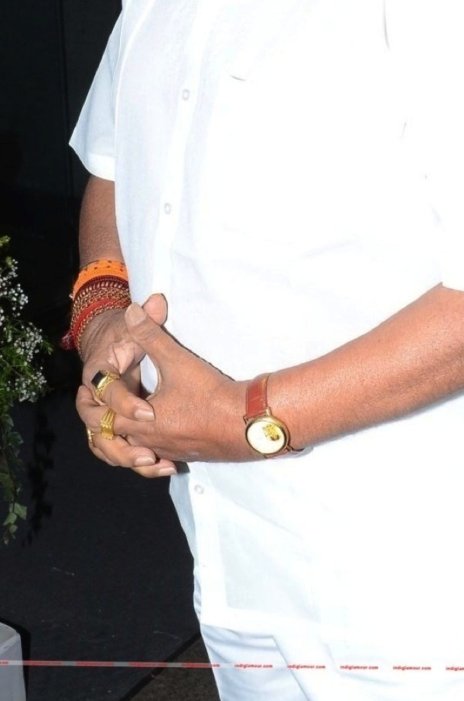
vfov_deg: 31.2
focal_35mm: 63
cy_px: 145
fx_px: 1224
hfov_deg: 21.5
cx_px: 253
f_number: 9
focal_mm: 21
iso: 500
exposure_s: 1/125
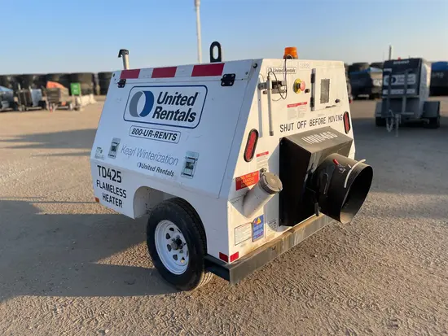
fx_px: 337
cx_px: 224
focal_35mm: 26
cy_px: 168
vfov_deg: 53.1
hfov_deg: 67.3
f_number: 1.6
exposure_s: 1/2959
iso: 50
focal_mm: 4.2
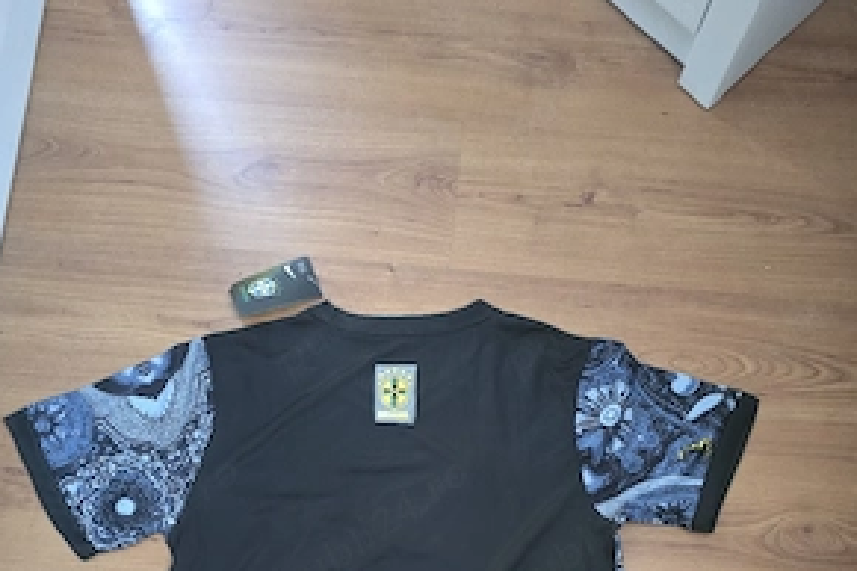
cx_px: 431
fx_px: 785
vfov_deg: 36.1
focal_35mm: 33
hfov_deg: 57.2
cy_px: 568
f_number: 1.7
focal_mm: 6.3
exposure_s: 1/24
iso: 1600
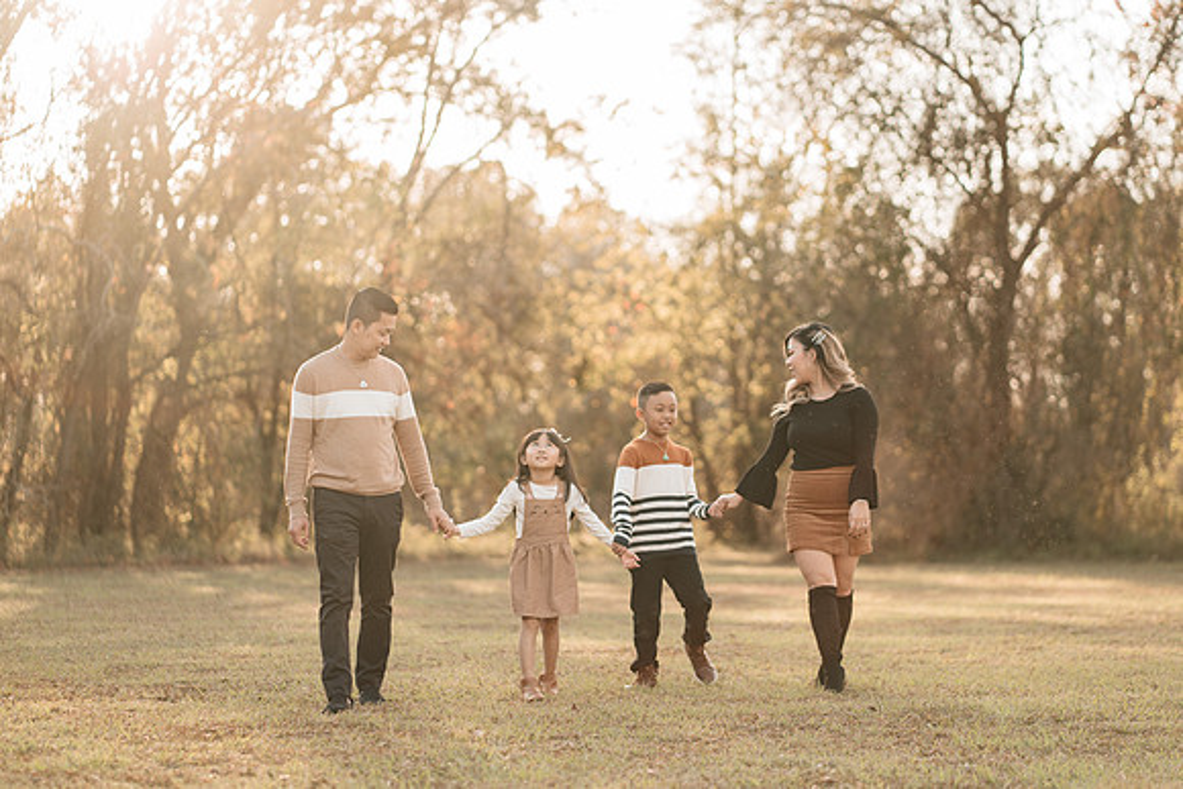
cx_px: 637
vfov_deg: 14.5
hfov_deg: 21.5
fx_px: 3110
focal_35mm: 95
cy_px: 372
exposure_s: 1/640
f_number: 2
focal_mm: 85
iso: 125
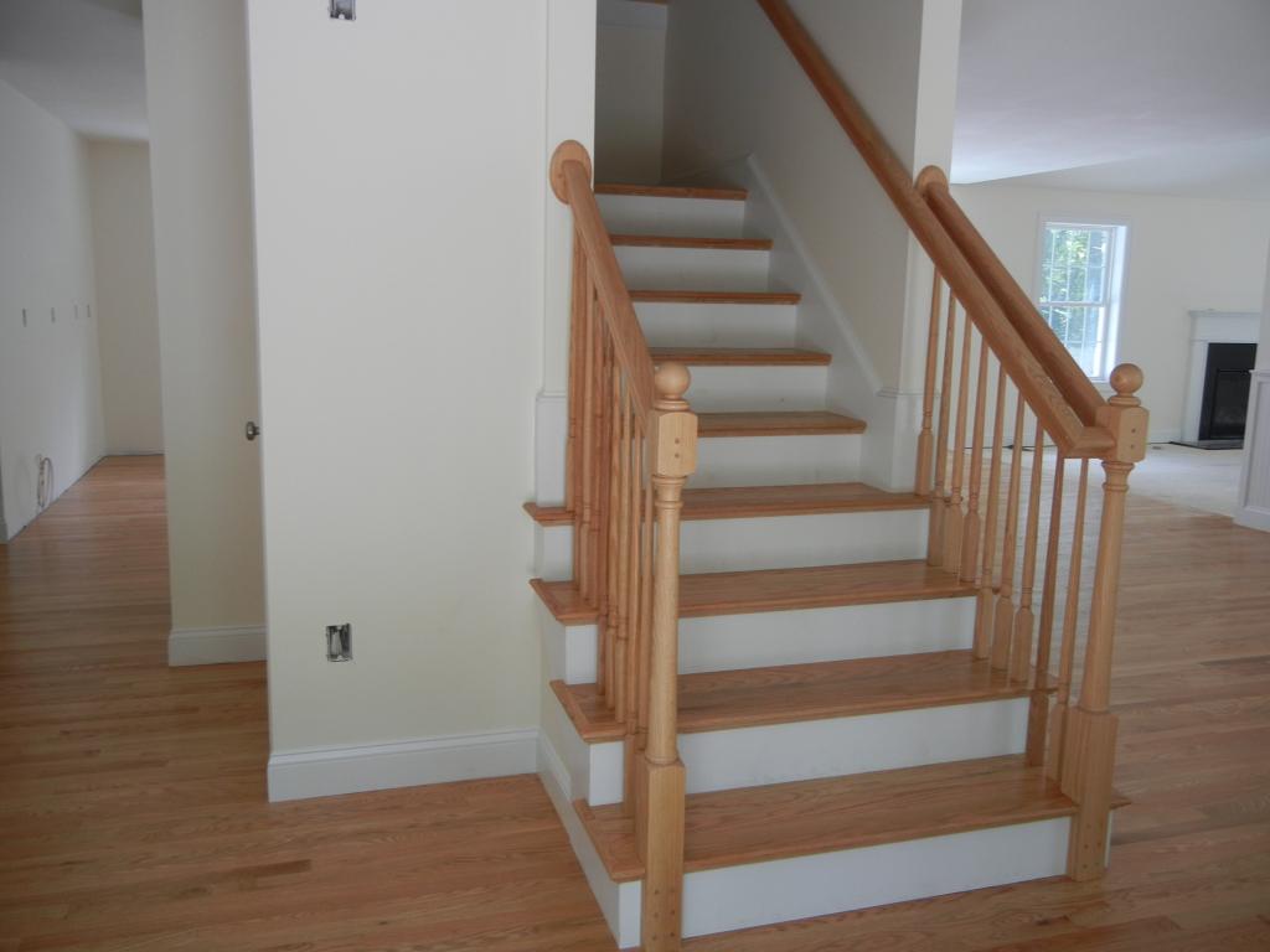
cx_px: 635
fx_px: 1101
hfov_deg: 60.0
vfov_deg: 46.8
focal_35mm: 30
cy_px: 476
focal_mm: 5.4
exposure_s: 1/30.8
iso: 160
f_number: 3.5
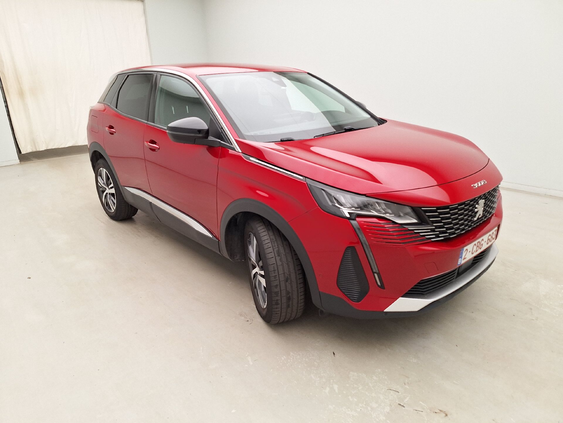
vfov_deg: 58.9
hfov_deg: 73.9
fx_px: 374
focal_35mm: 23
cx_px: 282
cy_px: 212
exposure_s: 1/100
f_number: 1.8
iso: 64
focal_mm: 5.54
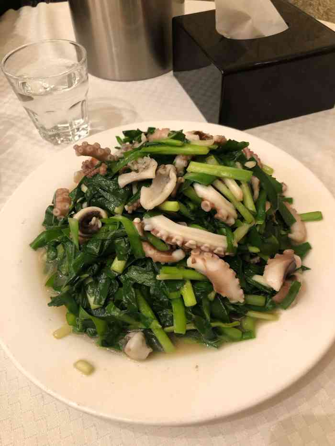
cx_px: 168
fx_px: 361
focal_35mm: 28
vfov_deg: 63.4
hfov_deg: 49.8
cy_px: 223
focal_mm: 3.99
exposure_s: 1/20
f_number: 1.8
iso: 40
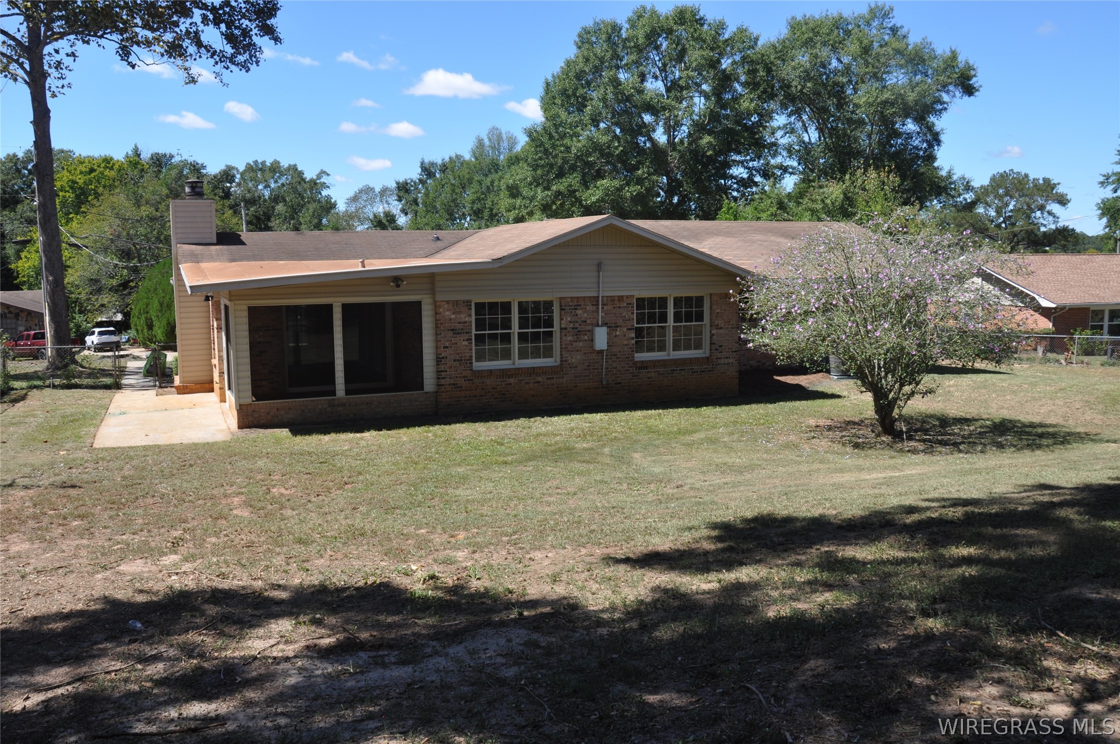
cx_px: 560
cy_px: 372
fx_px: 932
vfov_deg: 43.5
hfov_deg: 62.0
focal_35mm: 30
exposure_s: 1/125
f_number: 11
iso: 200
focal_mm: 20
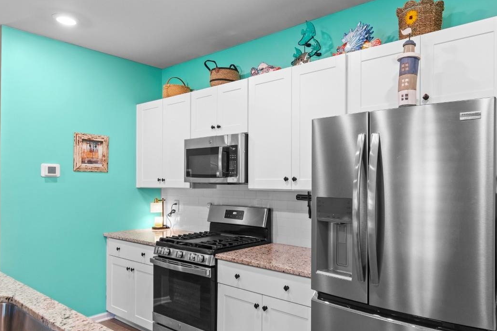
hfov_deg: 70.8
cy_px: 181
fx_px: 345
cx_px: 299
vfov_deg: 51.2
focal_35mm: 25
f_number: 5.6
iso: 100
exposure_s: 1/4
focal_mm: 11
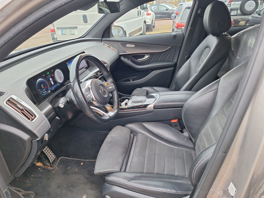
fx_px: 175
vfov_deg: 58.9
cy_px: 99
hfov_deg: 73.9
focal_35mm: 23
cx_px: 132
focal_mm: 5.54
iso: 125
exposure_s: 1/50
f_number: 1.8
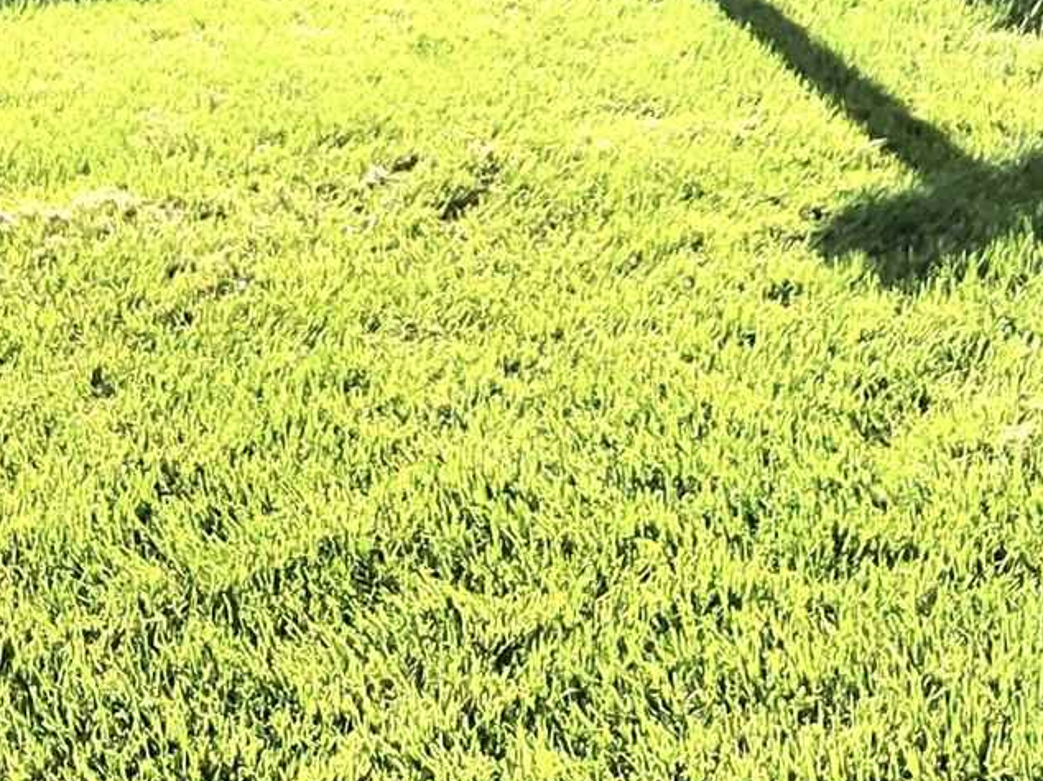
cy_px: -511
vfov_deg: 19.2
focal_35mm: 63
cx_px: 571
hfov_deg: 30.7
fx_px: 1898
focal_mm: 2.2
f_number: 2.2
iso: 64
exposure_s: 1/3924
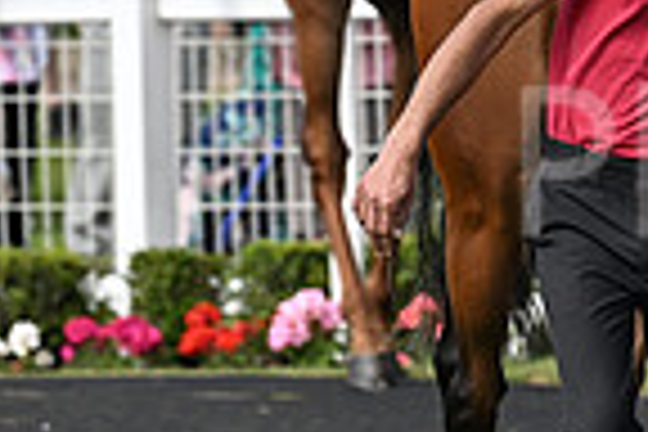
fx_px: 13751
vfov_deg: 1.8
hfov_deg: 2.7
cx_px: 1102
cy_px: -47
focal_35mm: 764
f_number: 4.5
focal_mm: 190
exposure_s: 1/1600
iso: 400
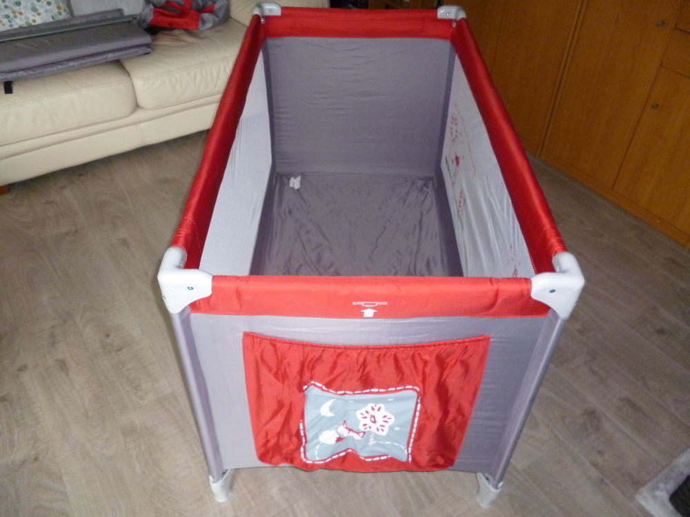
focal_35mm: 28
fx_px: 558
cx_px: 345
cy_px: 258
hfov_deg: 63.4
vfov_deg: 49.7
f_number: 3.1
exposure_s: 1/60
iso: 400
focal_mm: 5
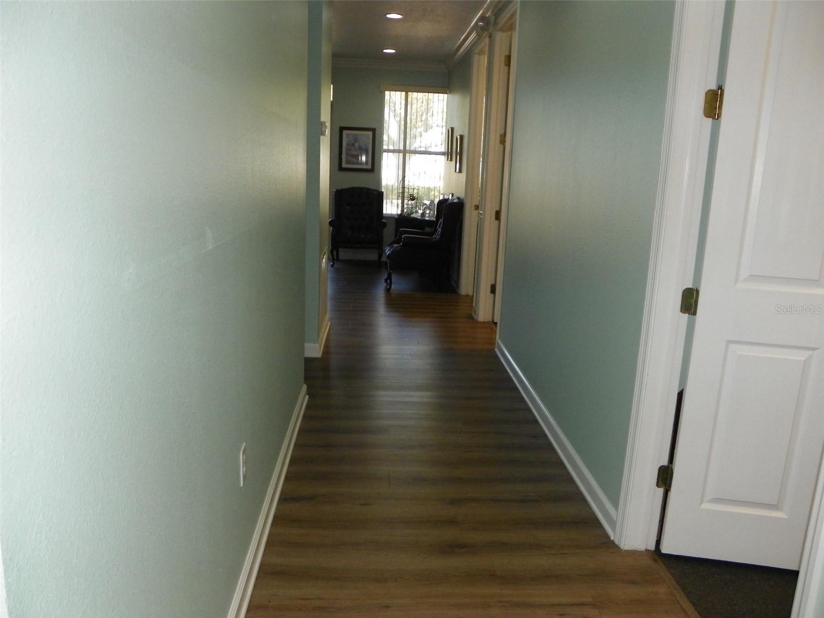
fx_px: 690
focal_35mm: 29
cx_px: 412
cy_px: 309
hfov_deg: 61.7
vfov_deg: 48.2
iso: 200
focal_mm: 5.2
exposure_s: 1/125
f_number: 2.8
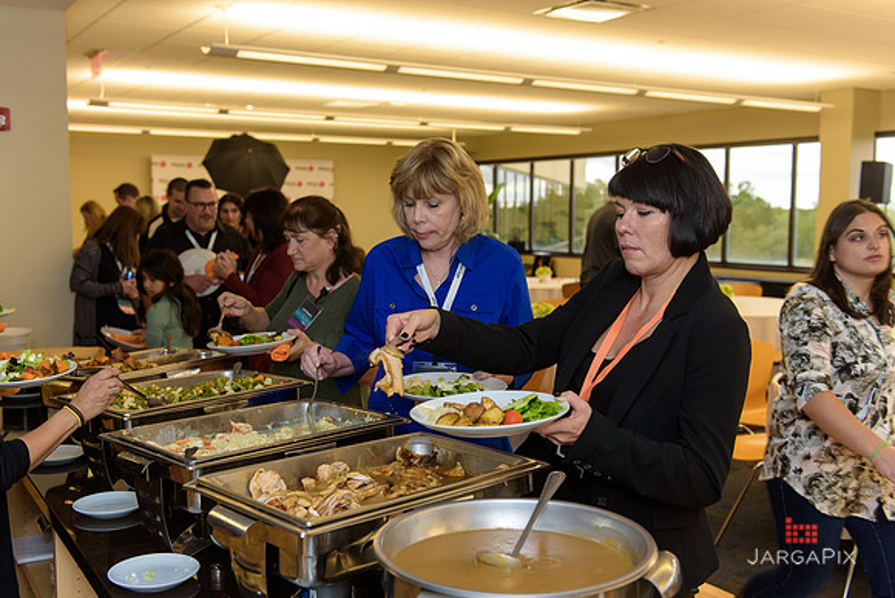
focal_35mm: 38
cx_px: 448
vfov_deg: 35.1
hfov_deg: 50.7
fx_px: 945
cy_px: 299
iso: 640
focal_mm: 38
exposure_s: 1/125
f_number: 3.2
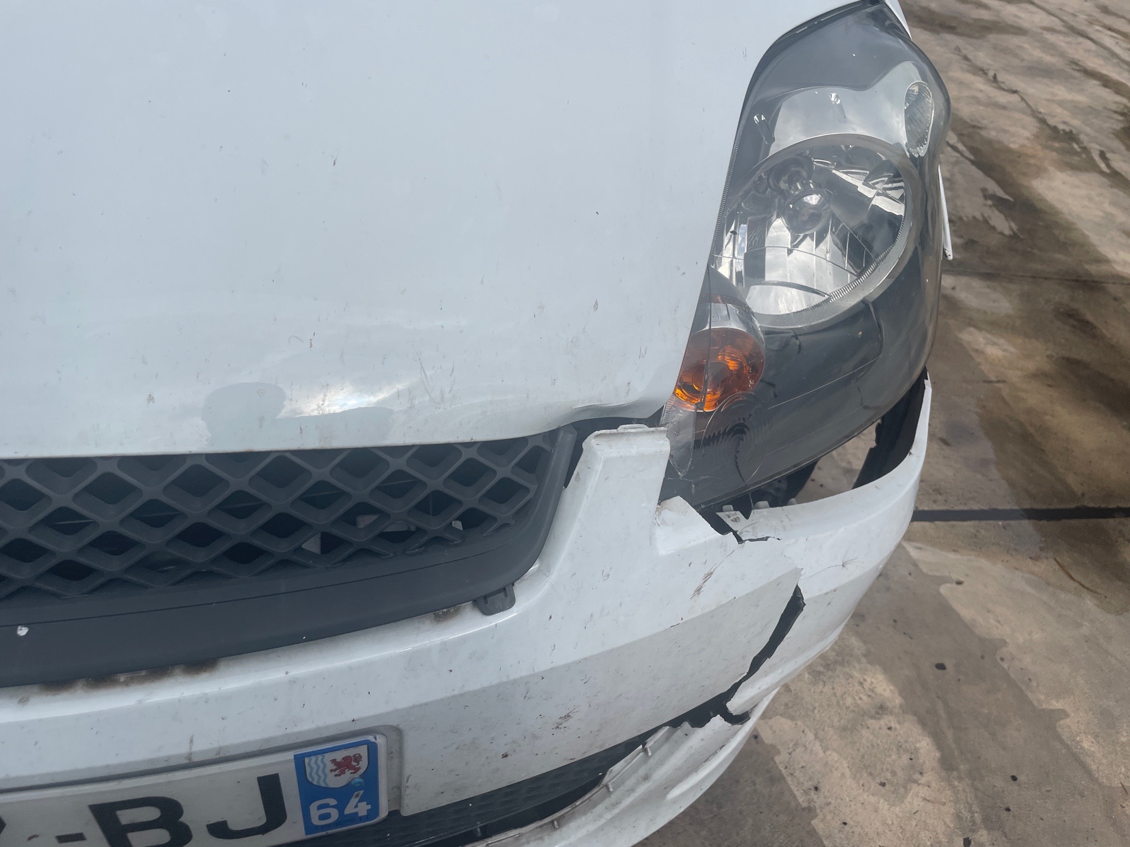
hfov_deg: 67.3
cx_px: 565
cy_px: 424
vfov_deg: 53.1
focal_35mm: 26
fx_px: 849
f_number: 1.6
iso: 32
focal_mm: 4.2
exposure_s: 1/5291
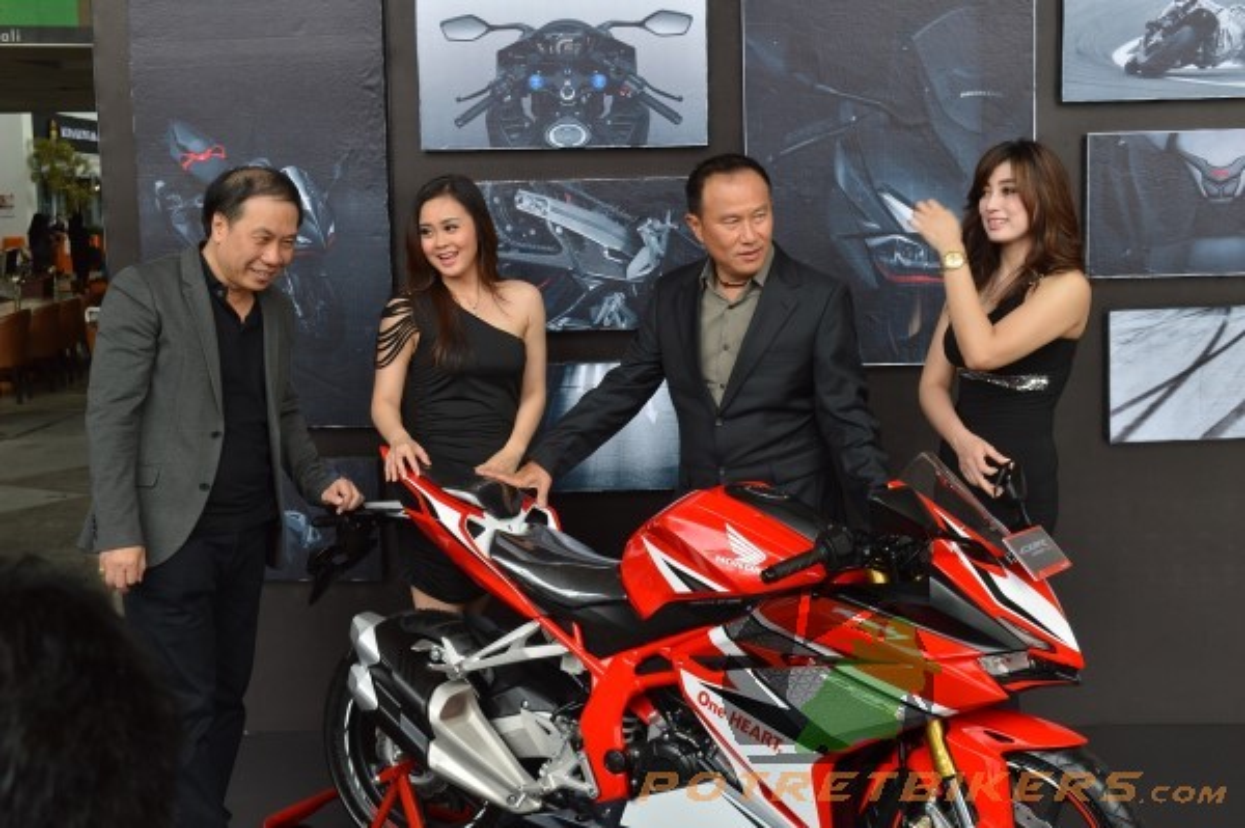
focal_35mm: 51
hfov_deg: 38.9
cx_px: 622
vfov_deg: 26.4
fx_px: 1762
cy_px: 414
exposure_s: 1/100
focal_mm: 34
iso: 400
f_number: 10
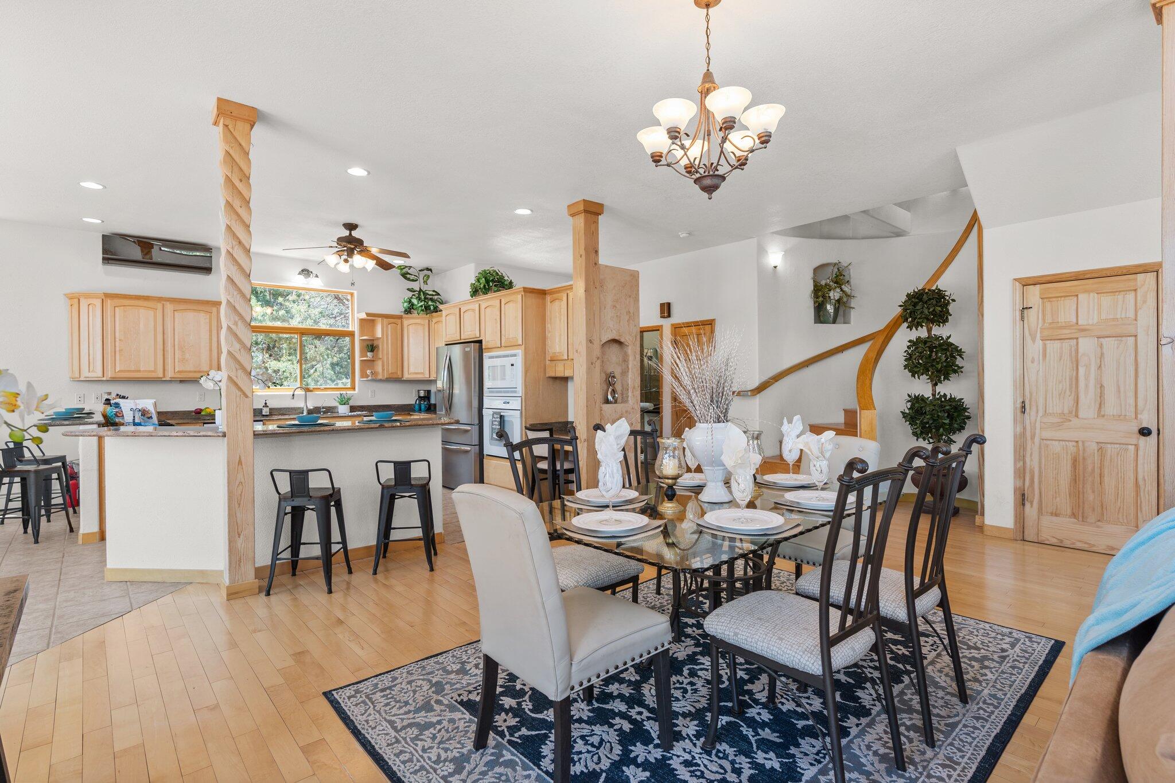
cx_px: 588
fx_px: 555
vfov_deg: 70.4
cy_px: 392
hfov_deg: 93.3
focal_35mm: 17
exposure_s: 1/6
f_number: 8
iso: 250
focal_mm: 17
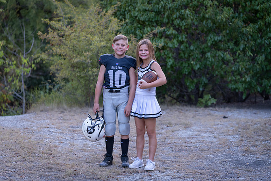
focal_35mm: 86
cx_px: 136
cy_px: 90
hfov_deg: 23.6
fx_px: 648
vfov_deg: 15.9
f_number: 2.8
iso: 640
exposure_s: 1/320
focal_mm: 86
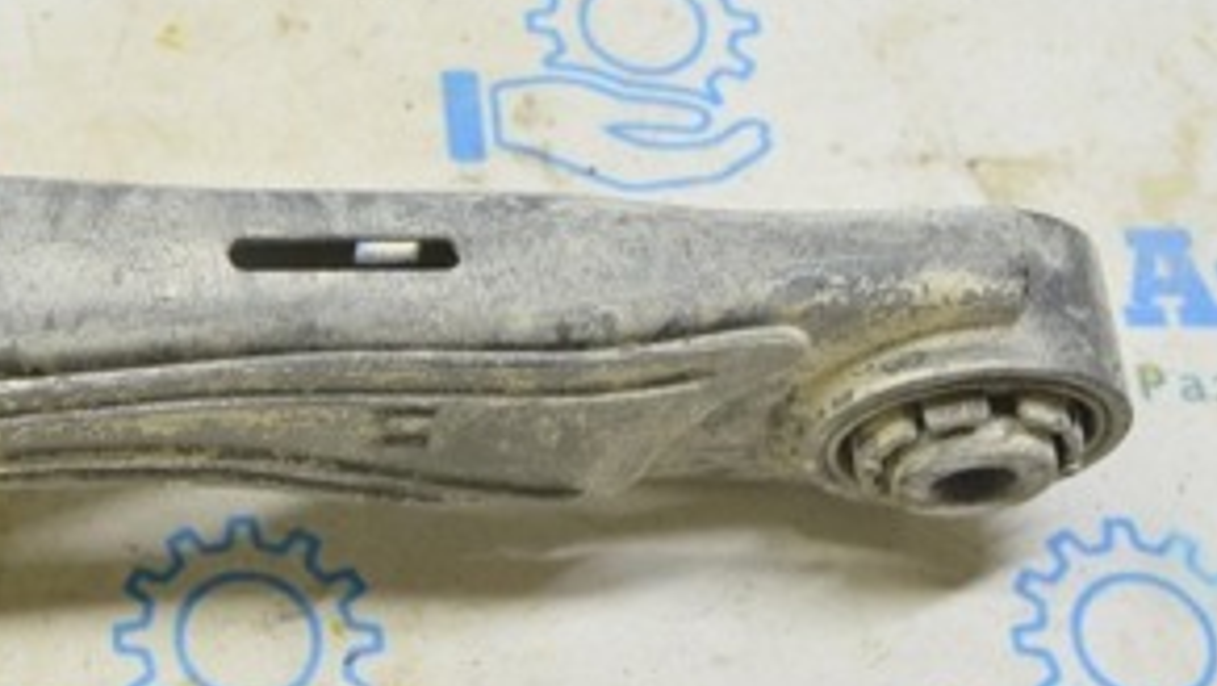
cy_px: 391
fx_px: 2454
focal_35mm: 76
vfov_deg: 15.9
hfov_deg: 26.2
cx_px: -46
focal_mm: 22
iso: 400
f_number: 5.6
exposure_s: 1/20
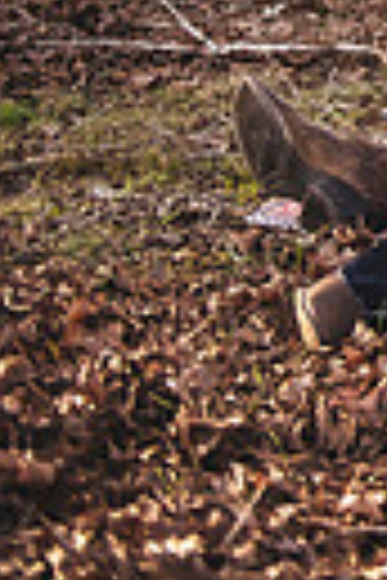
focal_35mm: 144
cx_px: 1156
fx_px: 2322
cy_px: -286
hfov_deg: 8.1
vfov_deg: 13.4
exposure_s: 1/320
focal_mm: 32
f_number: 2.8
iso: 100
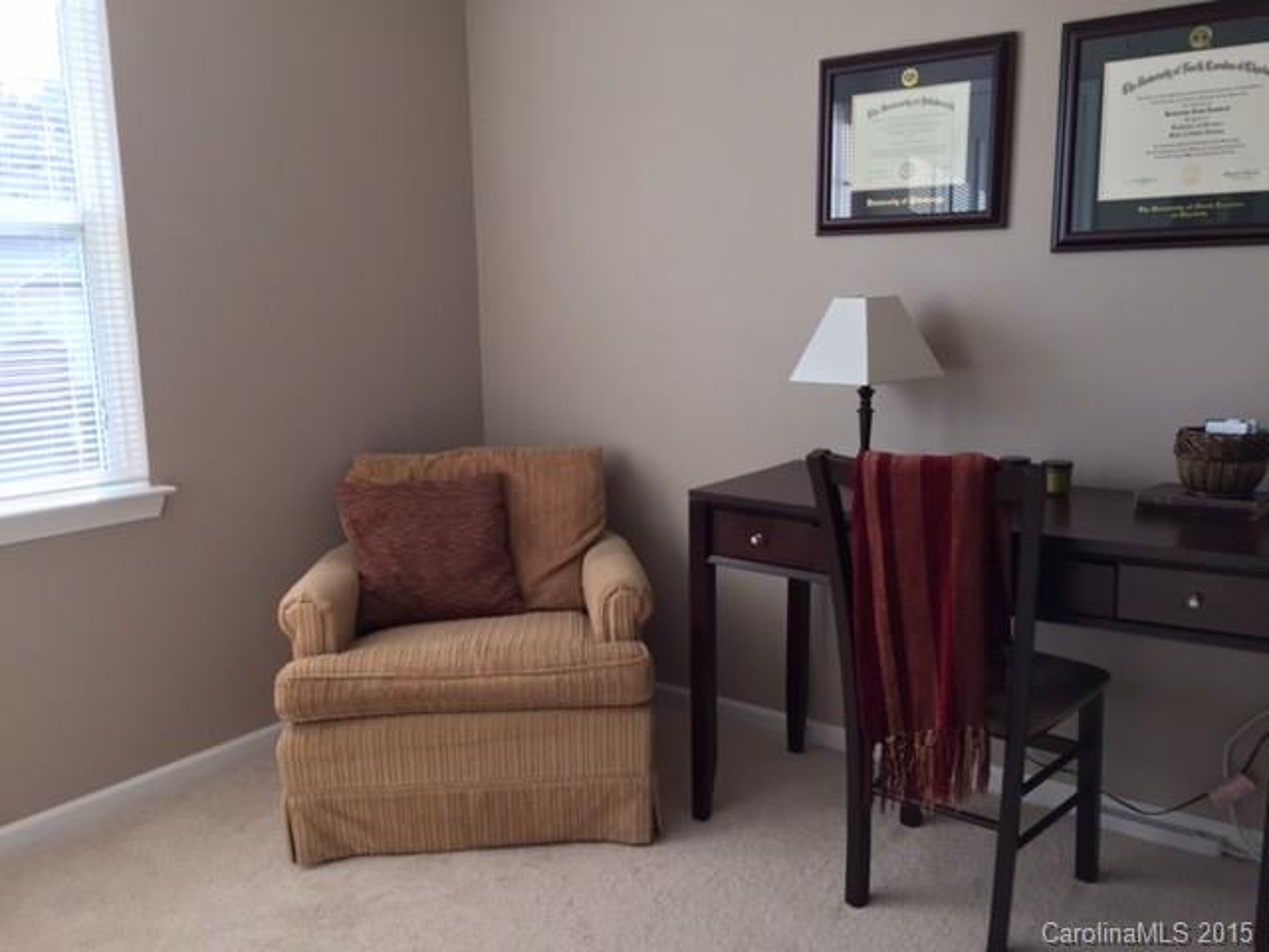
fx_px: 1063
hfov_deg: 61.7
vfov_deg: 48.2
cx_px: 634
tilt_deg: -10.0
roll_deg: +1.5
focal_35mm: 29
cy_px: 476
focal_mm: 4.15
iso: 50
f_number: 2.2
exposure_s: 1/120
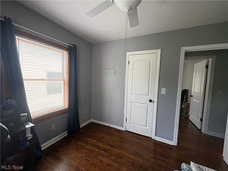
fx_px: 92
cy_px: 86
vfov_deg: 85.7
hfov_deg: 102.1
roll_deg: -2.0
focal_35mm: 14
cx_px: 114
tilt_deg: -2.9
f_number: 2.2
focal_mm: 2.22
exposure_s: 1/101
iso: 125
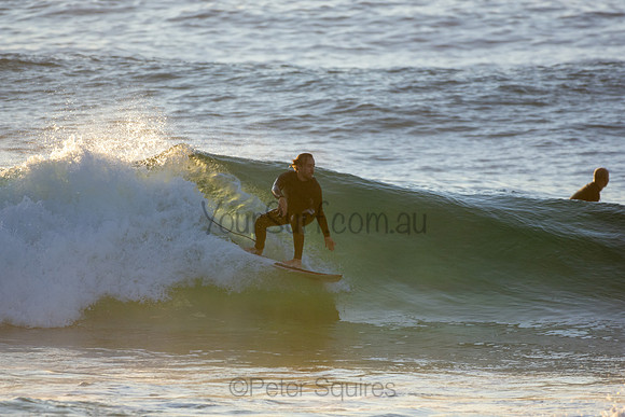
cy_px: 208
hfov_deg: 2.7
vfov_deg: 1.8
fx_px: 13023
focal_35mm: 750
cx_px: 312
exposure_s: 1/1000
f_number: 5.6
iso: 320
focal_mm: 500
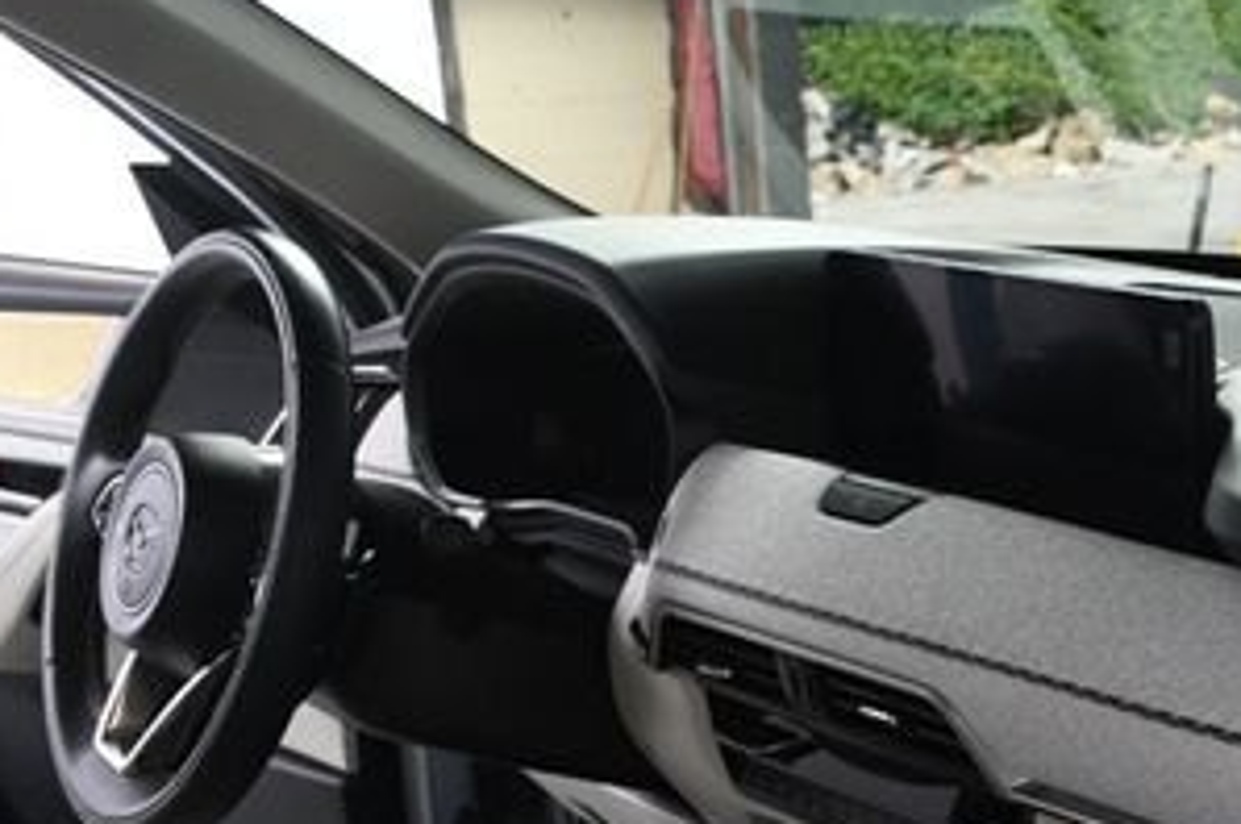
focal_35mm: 73
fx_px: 2514
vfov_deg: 18.1
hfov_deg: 26.7
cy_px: 832
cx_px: 1145
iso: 100
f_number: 6.3
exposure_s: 1/160
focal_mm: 23
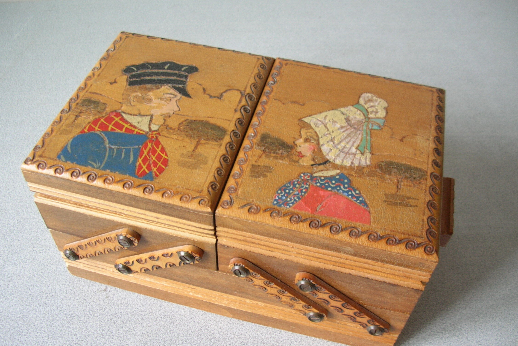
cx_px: 256
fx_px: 532
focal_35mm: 37
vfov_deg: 35.9
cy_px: 178
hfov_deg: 51.9
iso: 50
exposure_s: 1/6.4
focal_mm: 5.8
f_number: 2.8
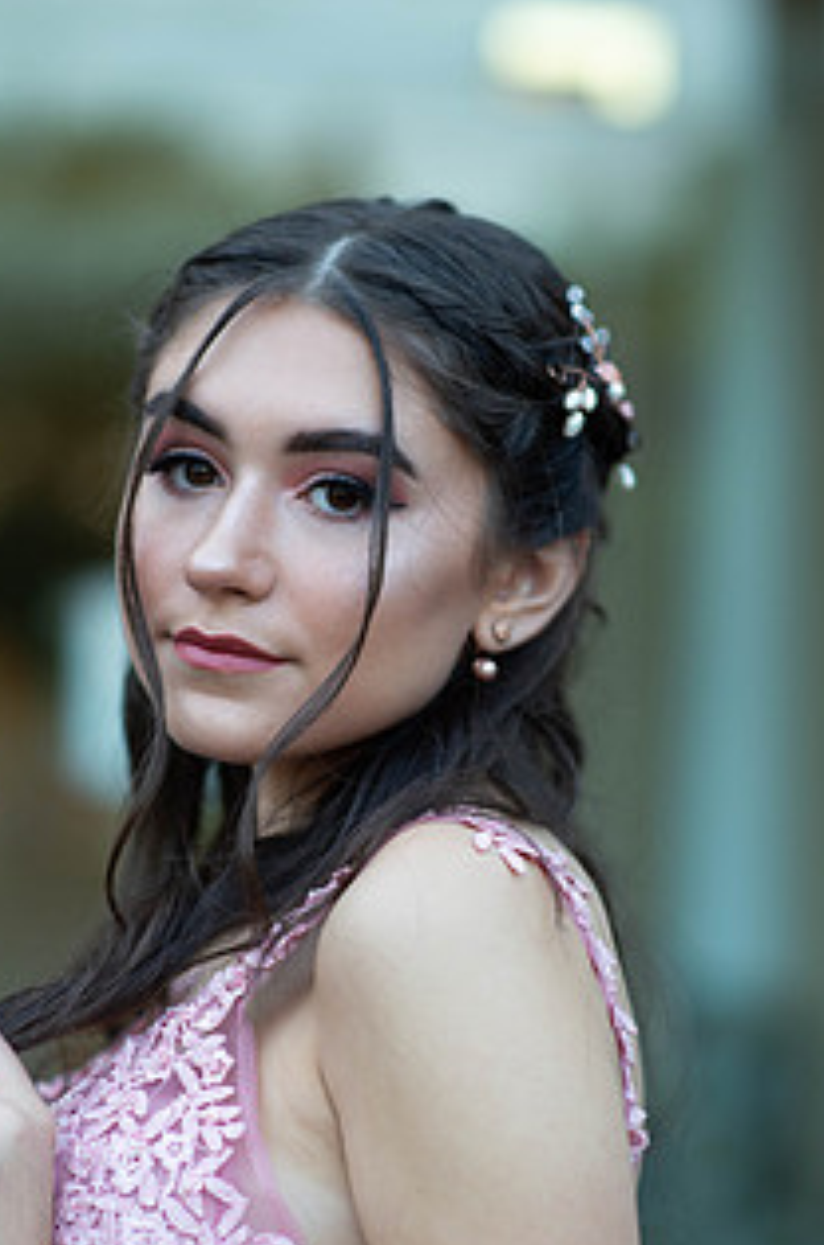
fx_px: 4207
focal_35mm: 122
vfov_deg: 16.8
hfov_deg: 11.2
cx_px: 343
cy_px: 753
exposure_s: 1/640
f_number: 2
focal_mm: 85
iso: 250
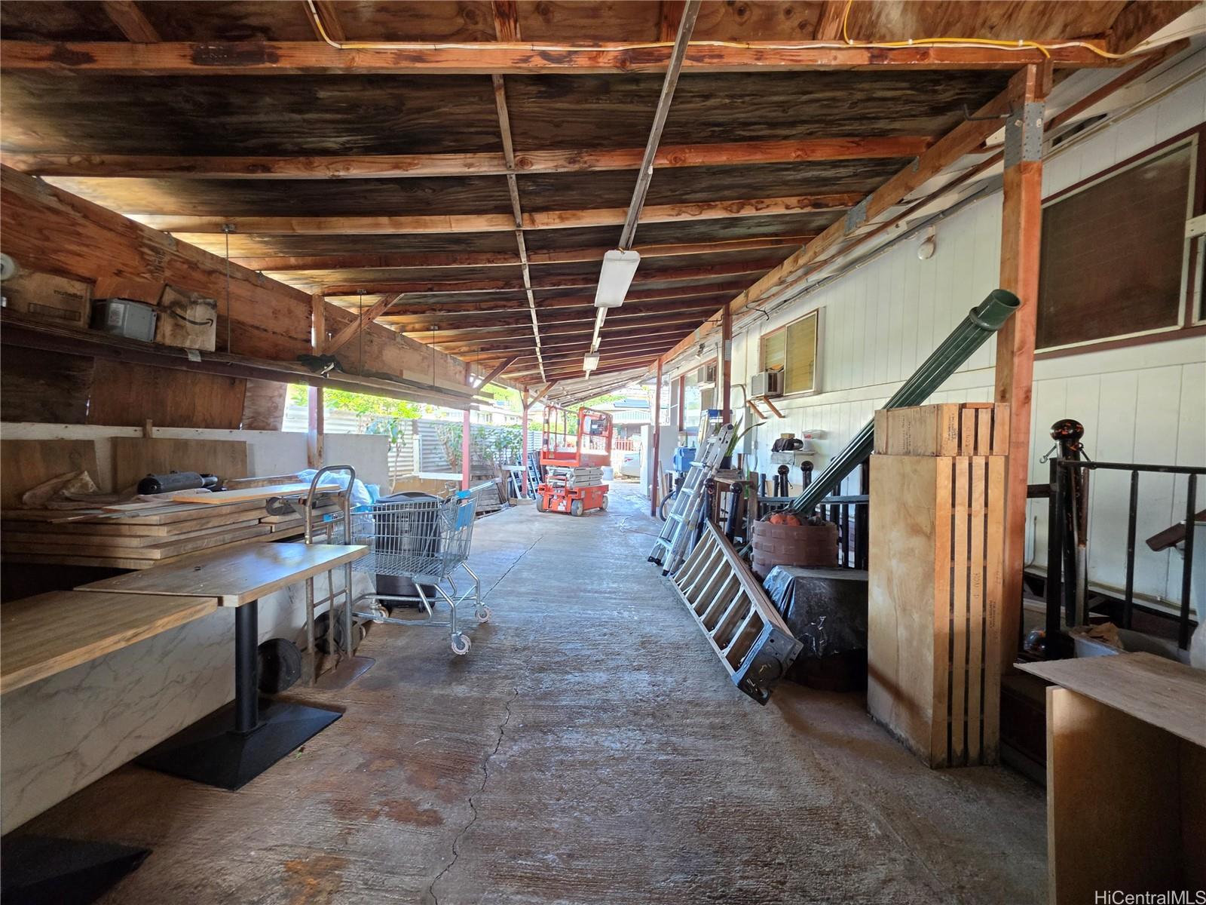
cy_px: 452
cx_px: 603
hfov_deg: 106.2
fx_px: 453
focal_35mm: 13
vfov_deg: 89.9
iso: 200
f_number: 1.9
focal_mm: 2.2
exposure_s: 1/60
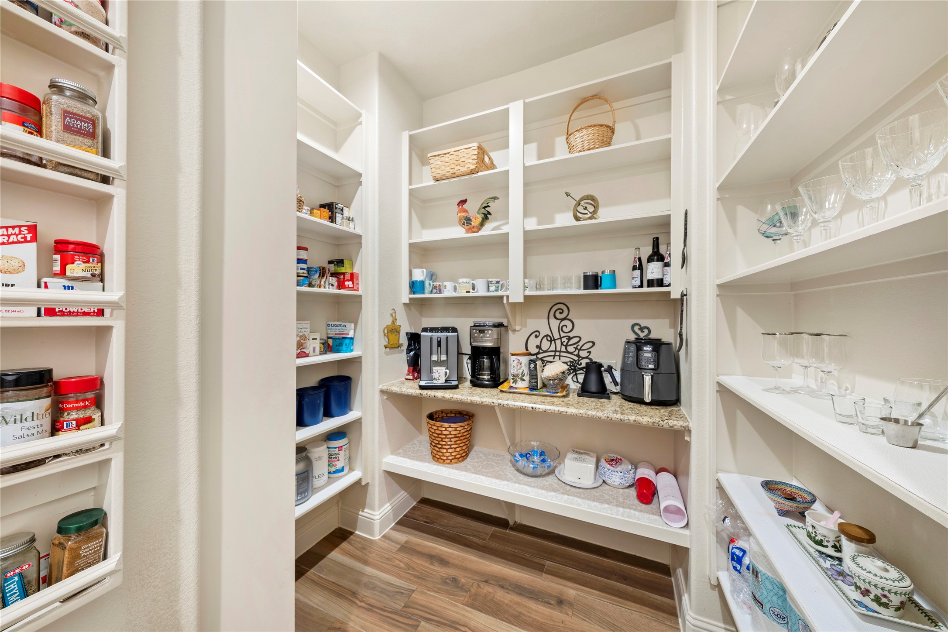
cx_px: 474
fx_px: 316
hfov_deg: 112.6
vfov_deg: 90.0
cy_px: 316
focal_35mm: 12
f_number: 8
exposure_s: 1
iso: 200
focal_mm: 12
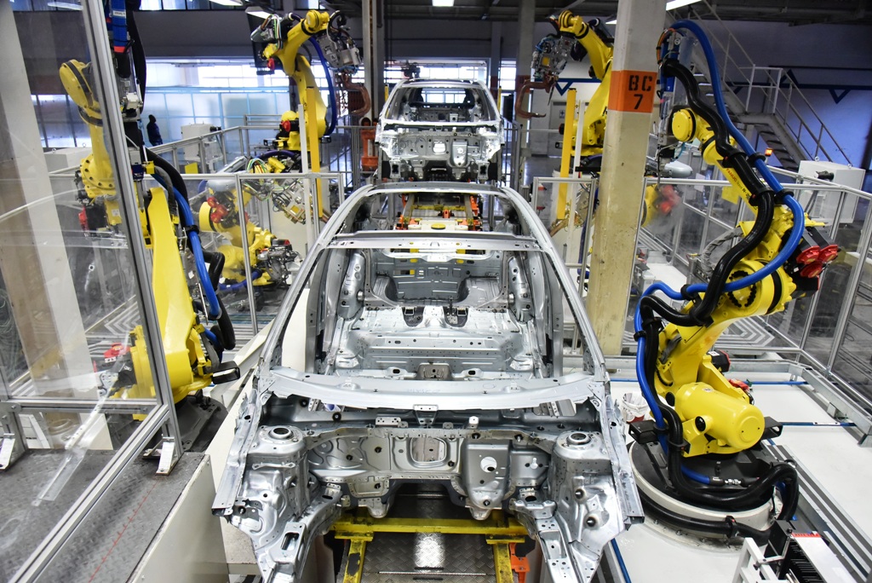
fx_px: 582
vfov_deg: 53.2
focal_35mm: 24
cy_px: 292
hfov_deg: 73.7
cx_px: 436
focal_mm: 24
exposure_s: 1/200
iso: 2500
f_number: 5.6
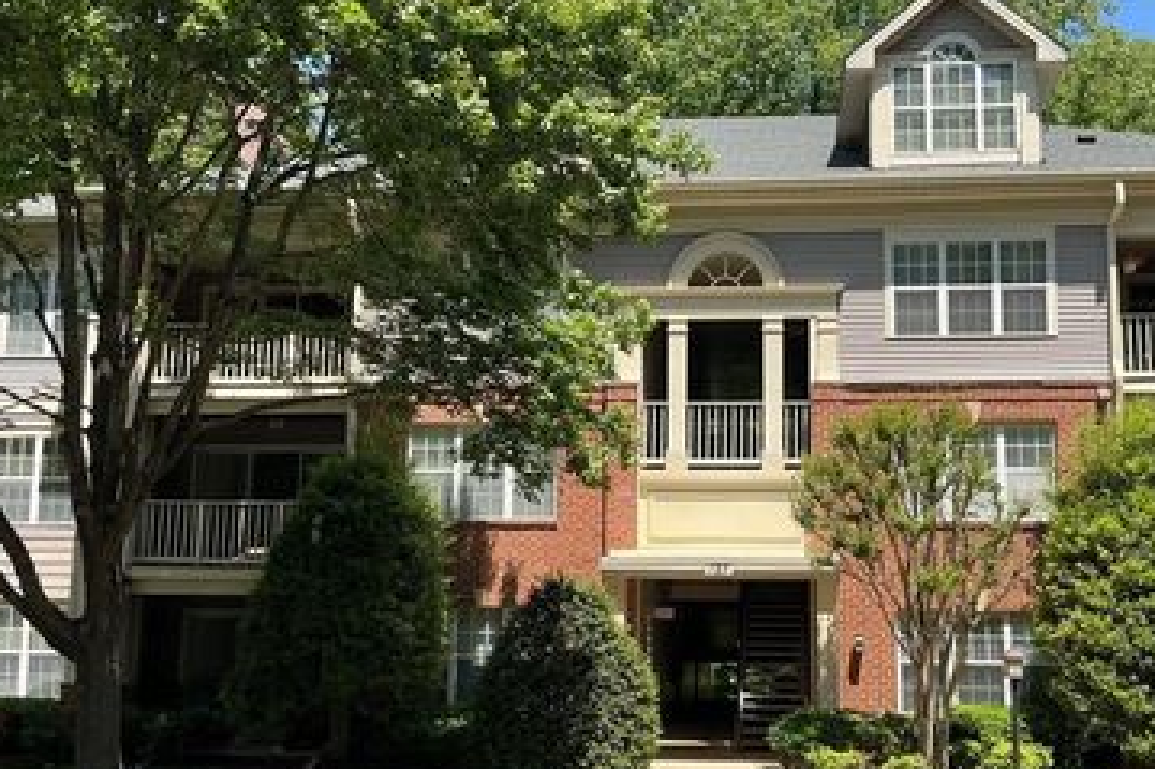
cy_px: 439
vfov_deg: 31.8
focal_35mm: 42
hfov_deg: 46.2
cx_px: 679
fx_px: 1347
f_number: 1.8
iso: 25
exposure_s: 1/759
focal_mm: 3
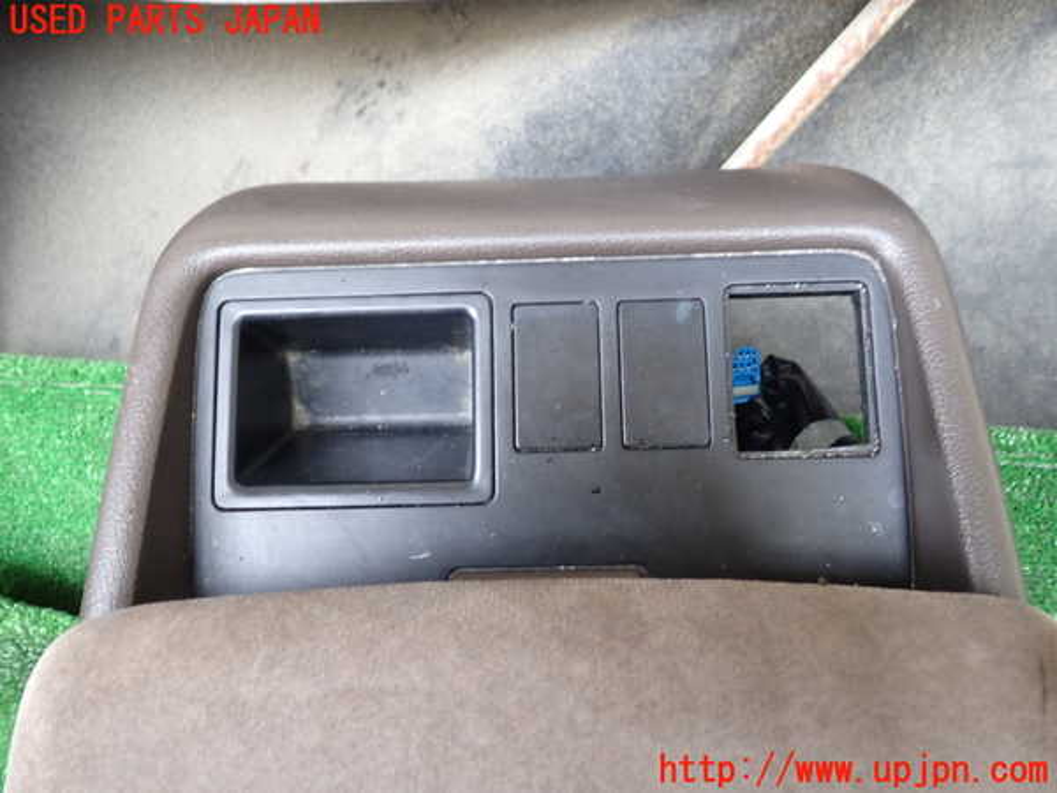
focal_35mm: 30
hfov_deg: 60.0
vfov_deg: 46.8
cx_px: 528
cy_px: 396
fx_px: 916
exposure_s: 1/40
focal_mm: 5.4
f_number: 2.3
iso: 200
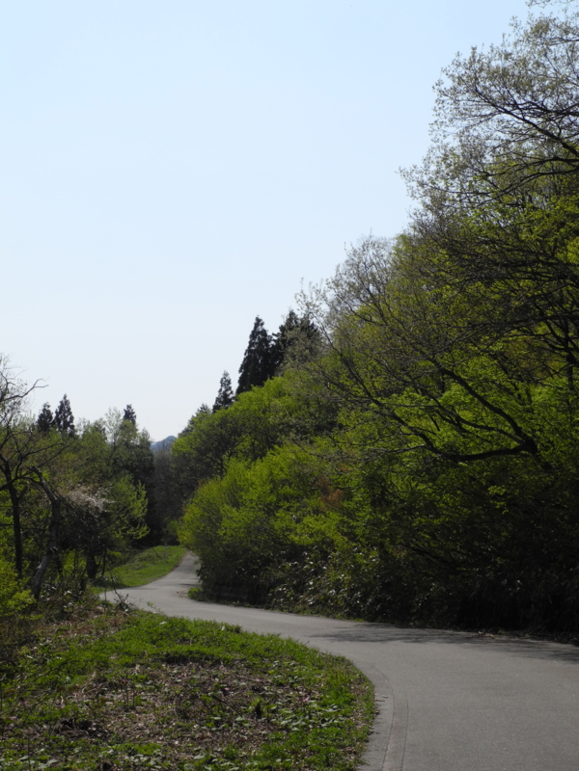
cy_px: 386
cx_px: 290
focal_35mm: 61
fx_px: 1360
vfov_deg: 31.7
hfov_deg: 24.0
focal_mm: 13
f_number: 5.6
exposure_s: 1/916
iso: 100
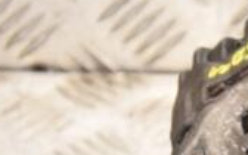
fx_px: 2582
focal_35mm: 382
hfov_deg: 5.5
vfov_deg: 3.4
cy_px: 229
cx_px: 329
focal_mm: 70
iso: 800
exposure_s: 1/80
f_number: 5.3
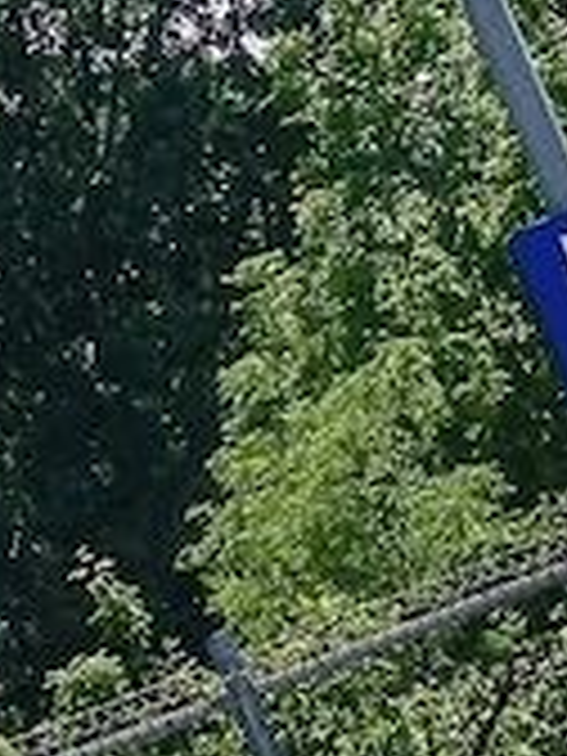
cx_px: 130
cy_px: 1494
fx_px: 7688
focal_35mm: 352
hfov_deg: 4.2
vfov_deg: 5.5
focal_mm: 5.24
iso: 52
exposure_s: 1/714
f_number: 1.7
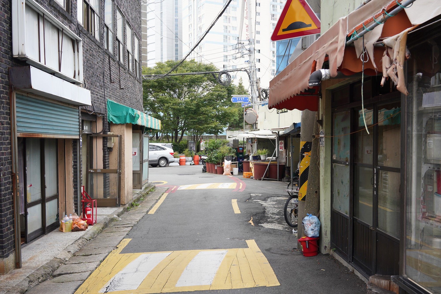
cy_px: 147
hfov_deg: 54.4
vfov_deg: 37.9
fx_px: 429
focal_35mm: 35
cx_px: 220
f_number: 9
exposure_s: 1/100
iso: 200
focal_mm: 35
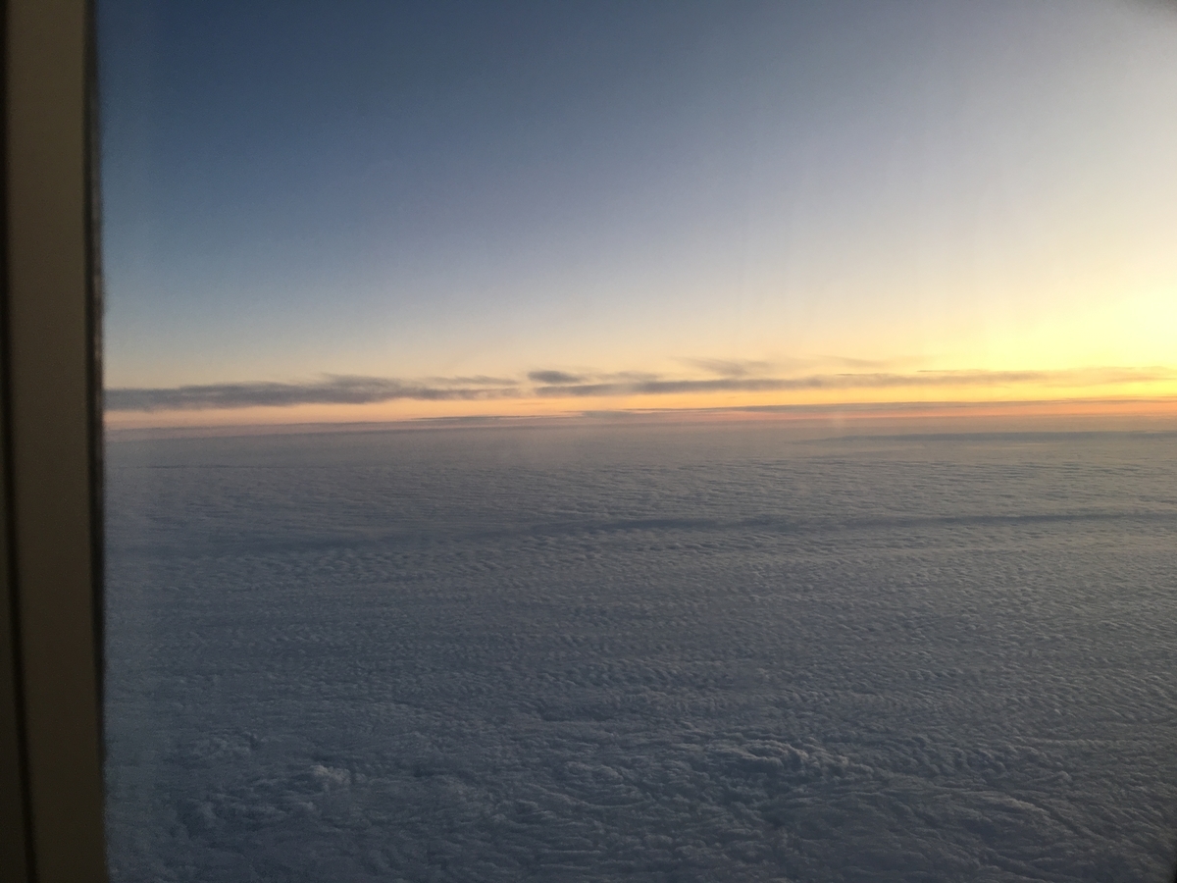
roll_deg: +1.9
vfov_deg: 48.2
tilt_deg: -2.8
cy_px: 442
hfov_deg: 61.7
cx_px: 588
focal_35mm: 29
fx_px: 986
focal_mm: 4.15
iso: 32
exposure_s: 1/120
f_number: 2.2
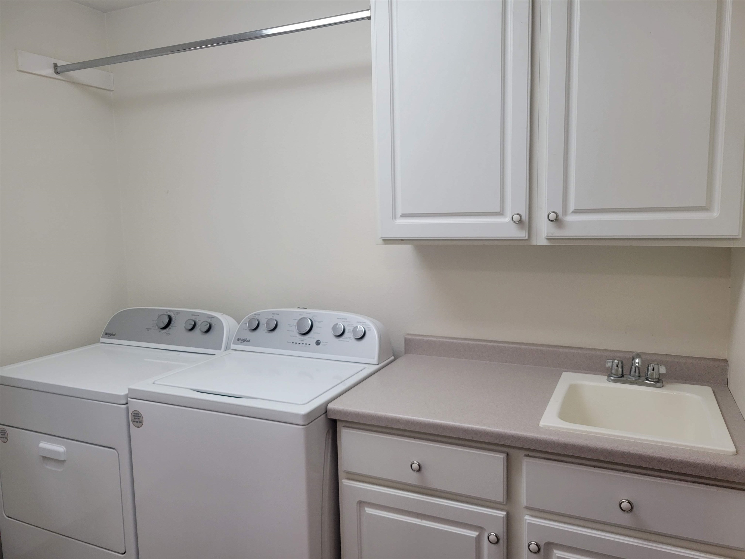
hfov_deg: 67.3
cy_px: 280
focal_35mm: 26
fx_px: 560
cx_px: 372
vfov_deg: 53.1
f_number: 1.8
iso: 160
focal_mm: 5.4
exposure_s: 1/120
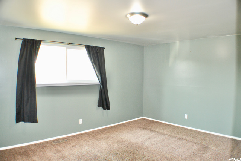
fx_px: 201
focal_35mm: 30
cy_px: 80
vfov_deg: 43.6
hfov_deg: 61.9
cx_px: 120
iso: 560
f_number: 3.8
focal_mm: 20
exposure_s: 1/60
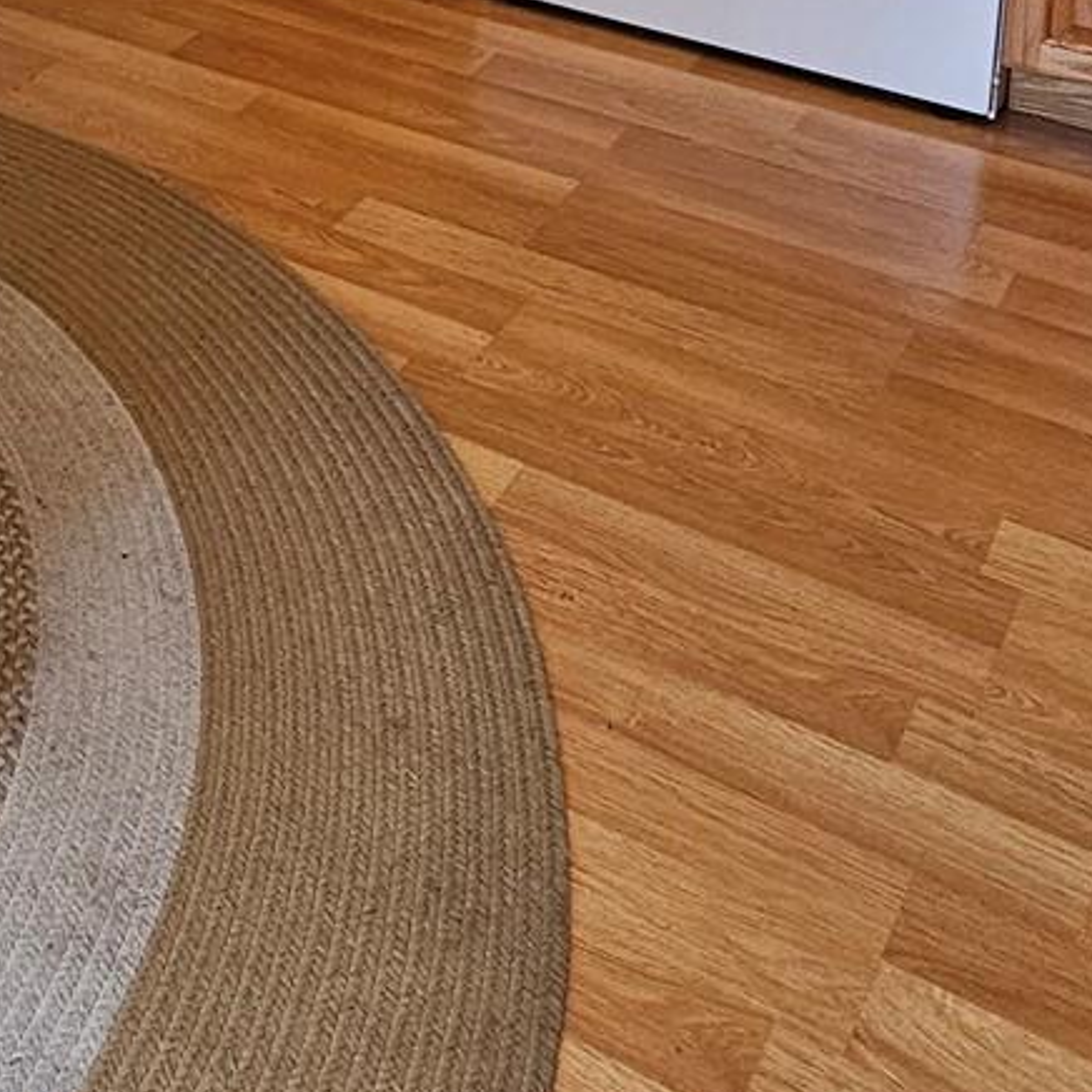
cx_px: 63
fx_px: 1927
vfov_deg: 25.7
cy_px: -433
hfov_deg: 30.0
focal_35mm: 54
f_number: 2.2
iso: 100
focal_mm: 2.2
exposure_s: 1/120
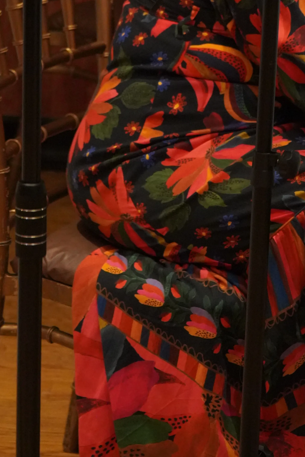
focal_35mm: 186
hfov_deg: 7.4
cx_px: 293
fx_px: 2363
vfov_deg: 10.9
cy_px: -46
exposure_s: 1/100
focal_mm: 56
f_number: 4
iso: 3200
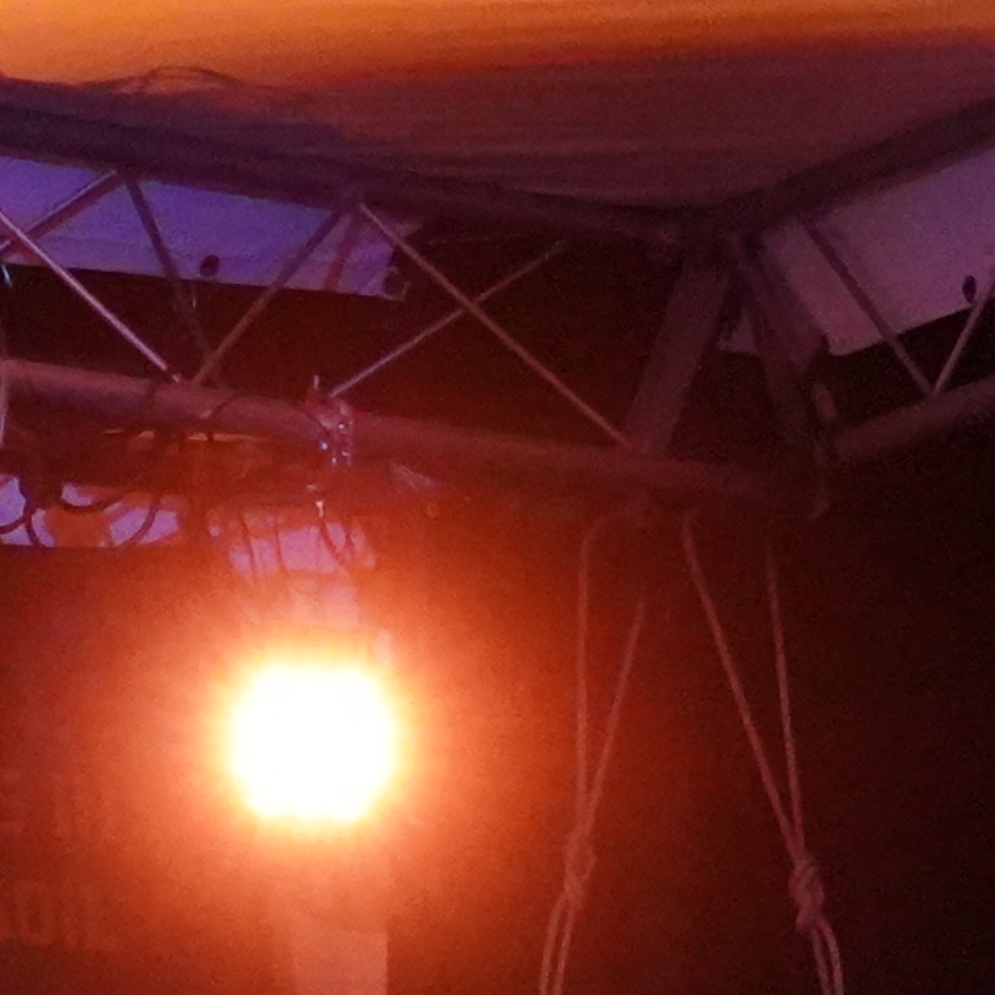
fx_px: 11089
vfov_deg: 5.1
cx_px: -452
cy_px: 1675
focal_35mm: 341
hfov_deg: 5.1
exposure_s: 1/160
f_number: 4
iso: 10000
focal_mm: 48
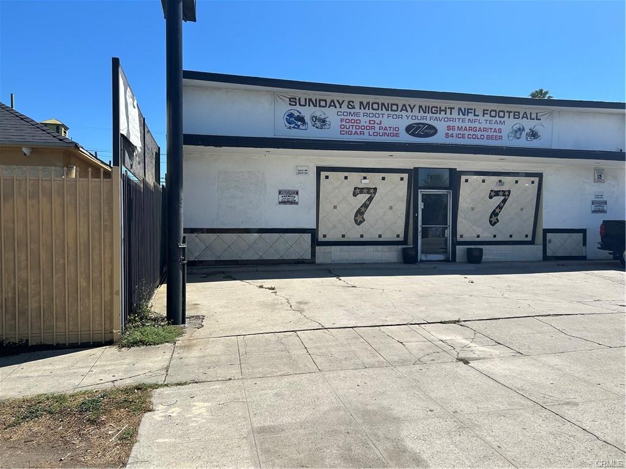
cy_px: 234
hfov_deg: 67.3
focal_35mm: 26
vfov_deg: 53.1
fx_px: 470
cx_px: 313
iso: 50
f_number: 1.5
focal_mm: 5.7
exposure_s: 1/3571
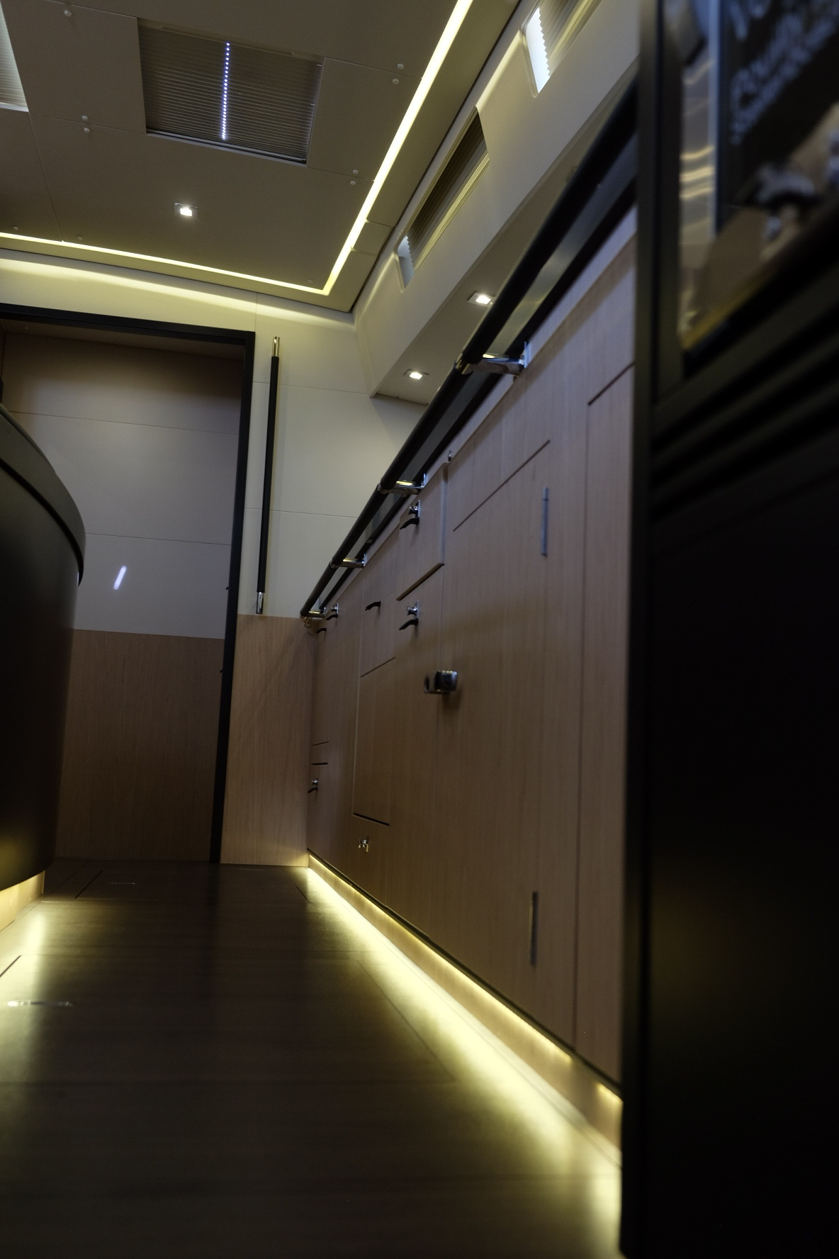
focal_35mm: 31
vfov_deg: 60.3
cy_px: 630
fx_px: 1084
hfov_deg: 42.3
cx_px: 420
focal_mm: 20.5
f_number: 3.2
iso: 400
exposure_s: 1/52
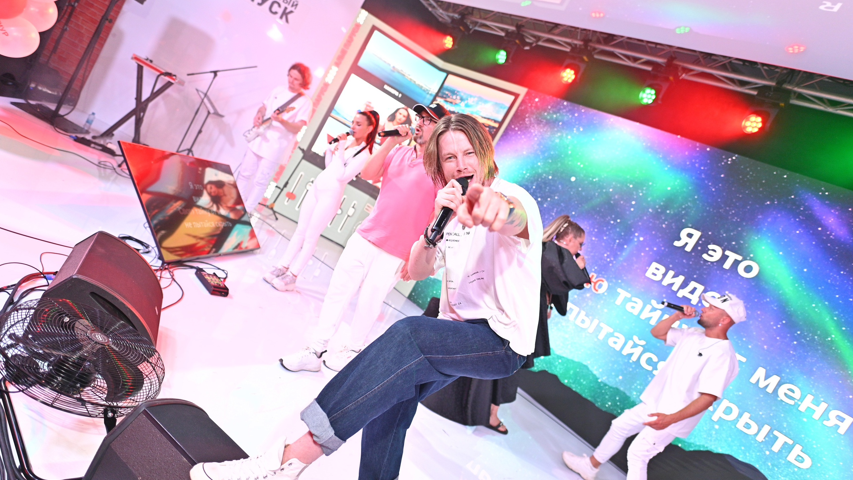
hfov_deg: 83.8
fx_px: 475
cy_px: 246
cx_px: 425
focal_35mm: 21
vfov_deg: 53.6
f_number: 2.5
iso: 640
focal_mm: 20
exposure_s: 1/160
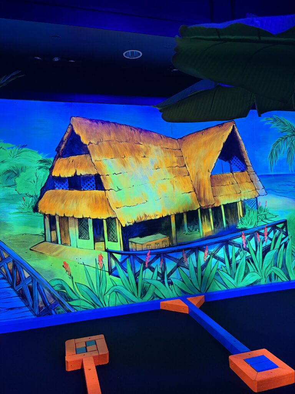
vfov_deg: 67.3
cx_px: 148
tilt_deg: +0.0
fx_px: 295
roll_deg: +3.0
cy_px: 197
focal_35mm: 26
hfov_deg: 53.1
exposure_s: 1/55
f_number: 1.6
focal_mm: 5.96
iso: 200
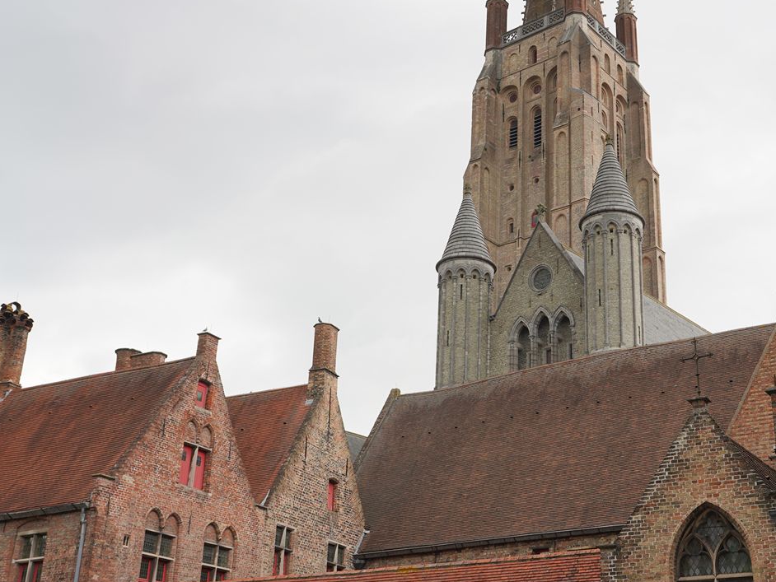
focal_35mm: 49
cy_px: 252
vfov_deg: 29.7
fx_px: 1099
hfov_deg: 38.1
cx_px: 560
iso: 100
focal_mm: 24
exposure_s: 1/100
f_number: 7.1
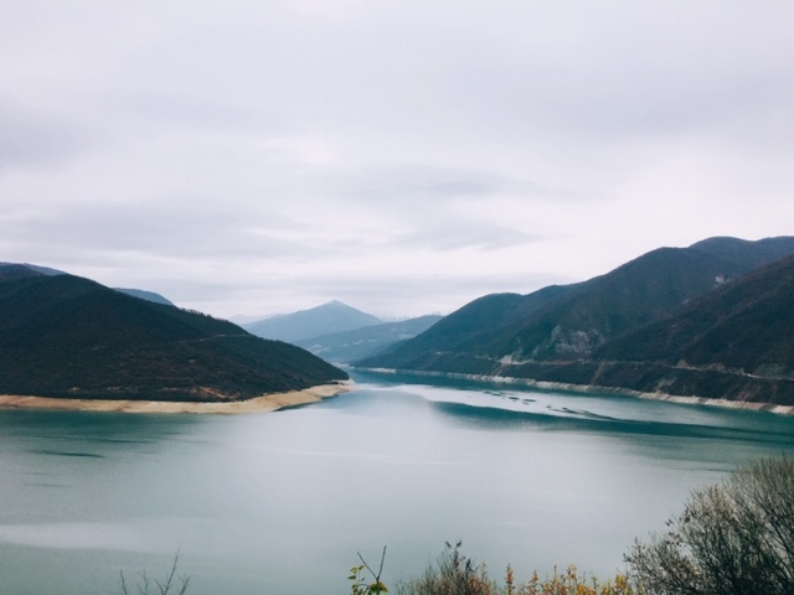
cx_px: 397
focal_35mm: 29
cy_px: 298
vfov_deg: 48.2
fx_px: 665
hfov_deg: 61.7
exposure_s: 1/591
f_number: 2.2
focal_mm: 4.15
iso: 25
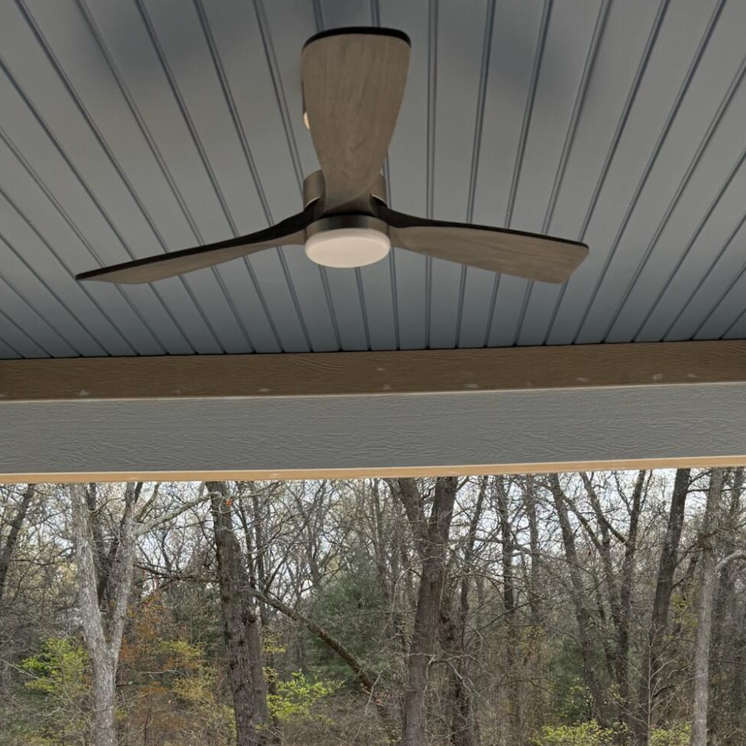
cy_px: 733
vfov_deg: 35.7
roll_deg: +1.0
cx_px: 401
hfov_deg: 39.1
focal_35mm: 43
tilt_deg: -2.6
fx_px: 1048
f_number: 1.78
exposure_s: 1/1285
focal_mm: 6.76
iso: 80
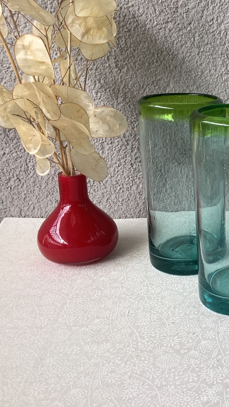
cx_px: 258
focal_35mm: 46
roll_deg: +1.1
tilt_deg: -16.8
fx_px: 496
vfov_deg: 44.6
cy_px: 204
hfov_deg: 24.1
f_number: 2.4
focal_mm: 3.3
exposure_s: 1/141
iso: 25
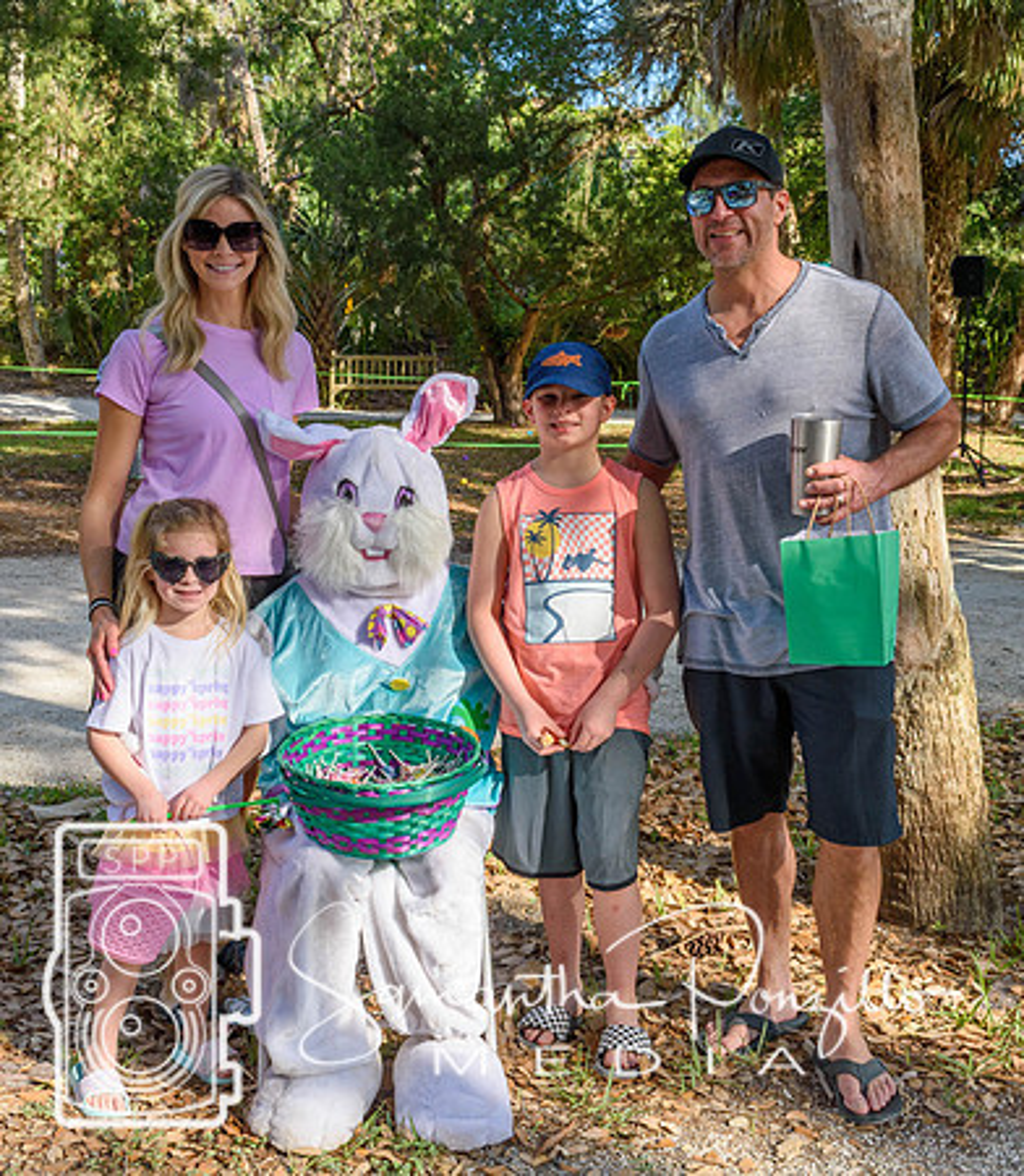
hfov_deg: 36.7
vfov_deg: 41.7
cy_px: 588
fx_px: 1542
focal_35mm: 43
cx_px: 464
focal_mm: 21
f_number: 9
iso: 200
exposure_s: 1/320
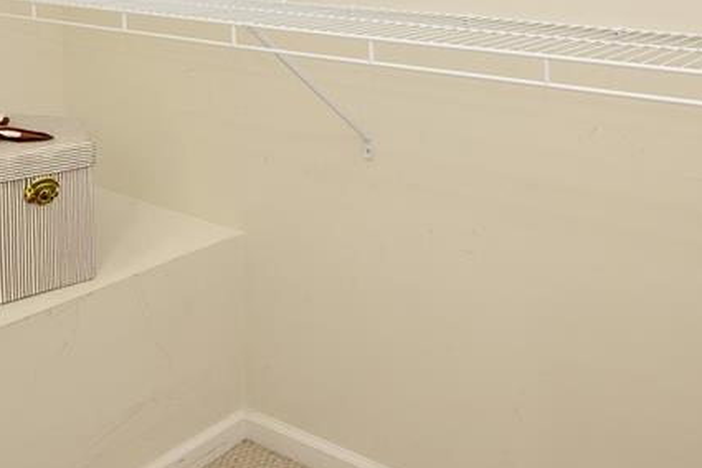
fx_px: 799
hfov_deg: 46.9
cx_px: 446
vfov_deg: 28.9
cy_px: -72
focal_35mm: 41
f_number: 7.1
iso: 100
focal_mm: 17
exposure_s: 1/60
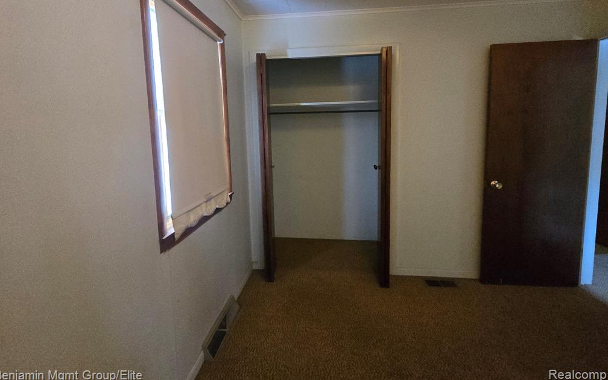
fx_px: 232
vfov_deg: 77.8
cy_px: 153
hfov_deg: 105.3
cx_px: 301
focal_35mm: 14
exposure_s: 1/40
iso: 1250
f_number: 2.2
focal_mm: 2.2
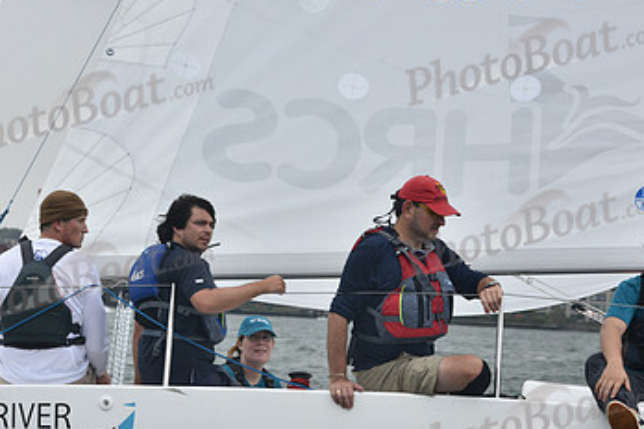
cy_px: 350
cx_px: 311
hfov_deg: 16.4
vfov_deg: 10.9
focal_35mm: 125
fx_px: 2236
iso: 400
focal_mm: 75
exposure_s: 1/800
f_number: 5.6
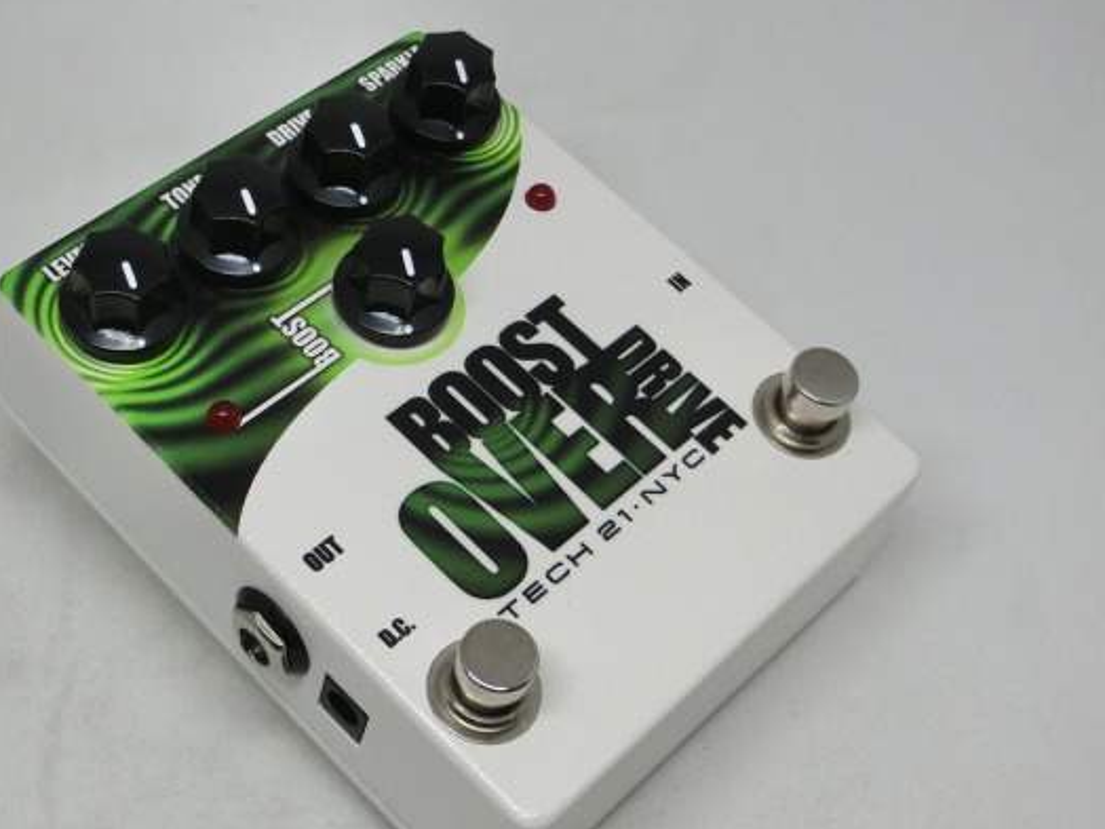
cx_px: 432
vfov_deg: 26.5
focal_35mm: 55
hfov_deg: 34.8
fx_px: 1756
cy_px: 460
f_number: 4.4
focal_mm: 8
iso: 80
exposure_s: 1/125
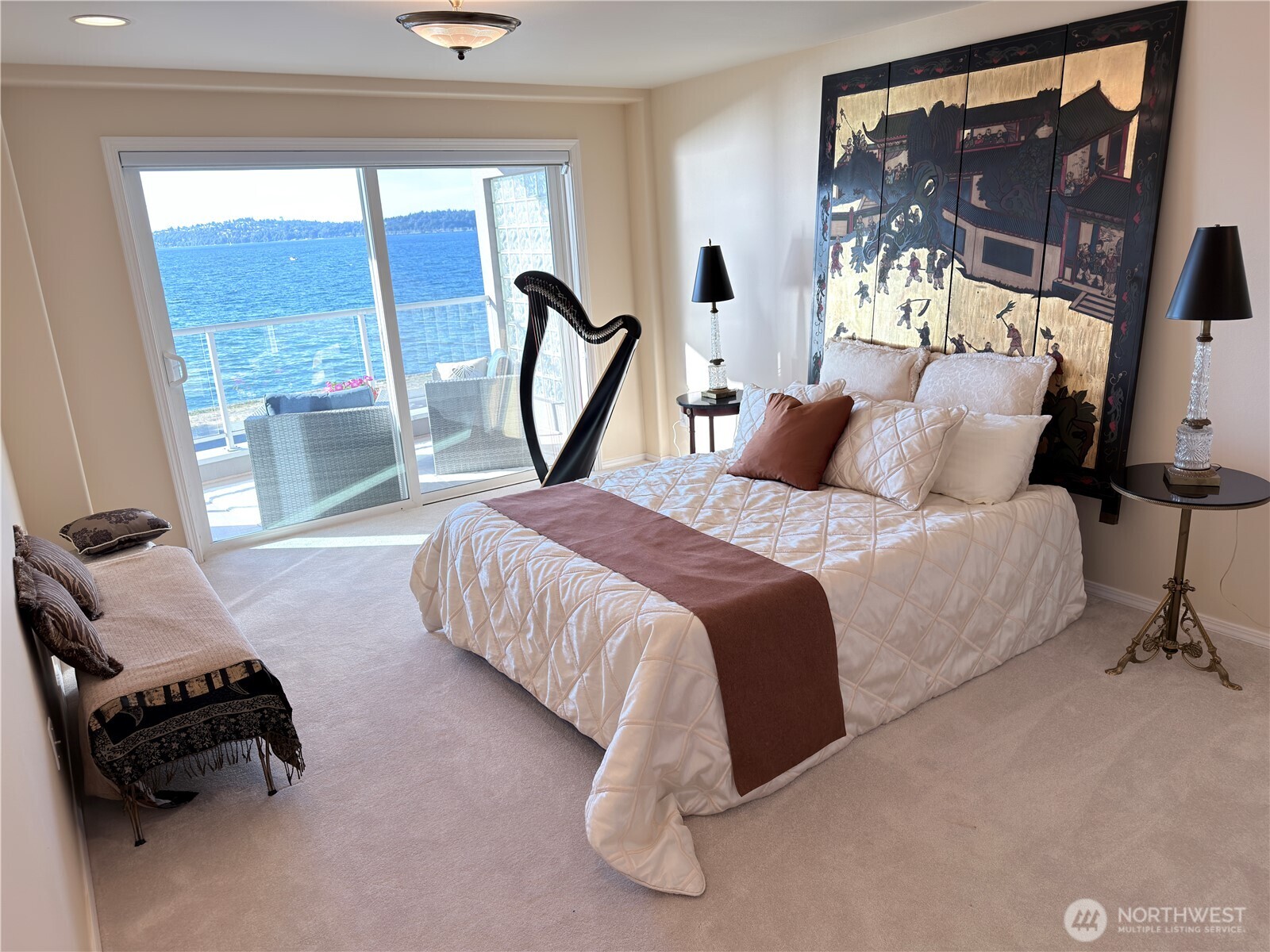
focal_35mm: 24
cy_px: 476
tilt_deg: -16.2
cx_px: 635
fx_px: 881
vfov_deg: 56.8
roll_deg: +3.2
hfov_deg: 71.6
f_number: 1.78
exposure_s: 1/243
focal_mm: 6.76
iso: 80
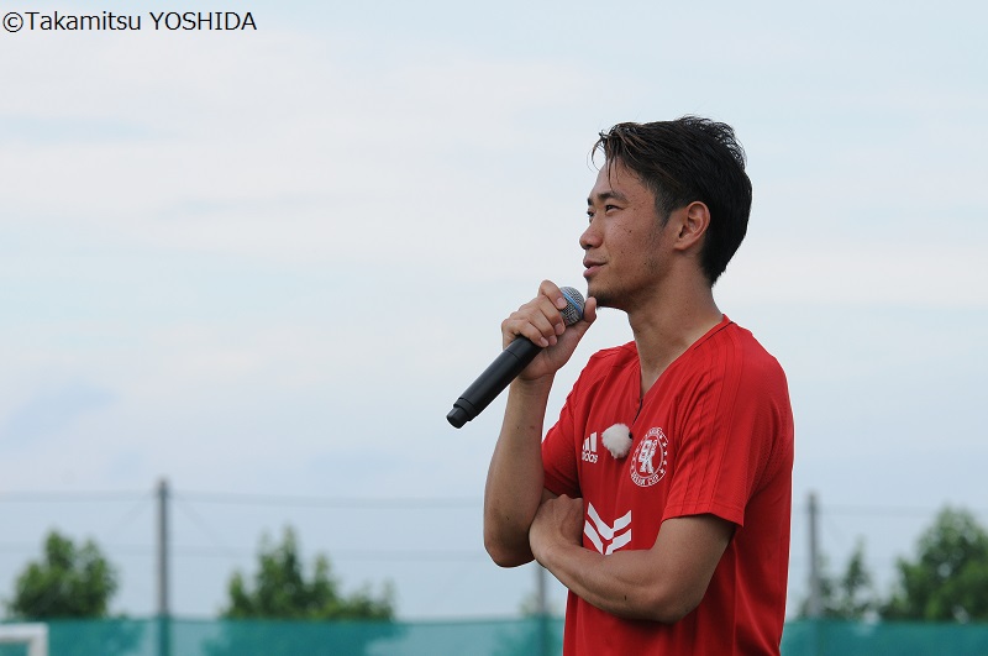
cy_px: 328
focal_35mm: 218
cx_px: 494
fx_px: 5961
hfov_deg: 9.5
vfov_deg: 6.3
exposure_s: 1/500
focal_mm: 145
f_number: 7.1
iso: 500
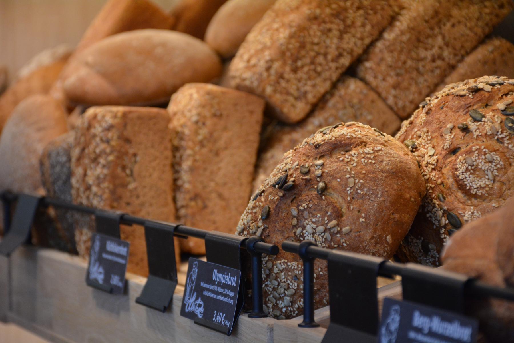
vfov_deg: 9.1
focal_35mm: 150
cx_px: 257
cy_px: 172
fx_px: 2141
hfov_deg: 13.7
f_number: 5.6
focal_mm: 100
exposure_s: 1/200
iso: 2000
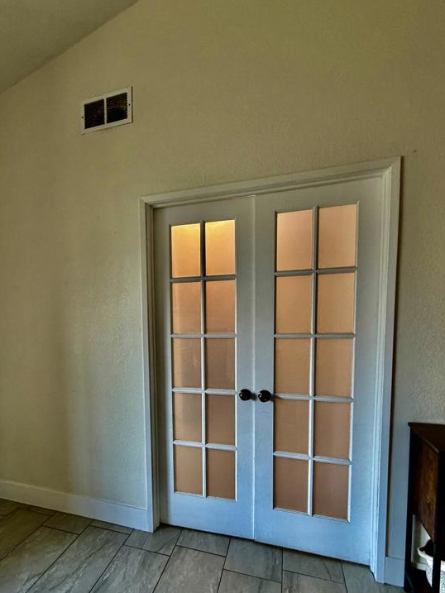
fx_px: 343
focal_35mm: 20
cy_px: 346
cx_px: 162
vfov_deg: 81.1
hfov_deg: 64.9
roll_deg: +1.0
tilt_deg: -4.8
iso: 250
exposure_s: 1/60
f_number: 2.2
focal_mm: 2.22
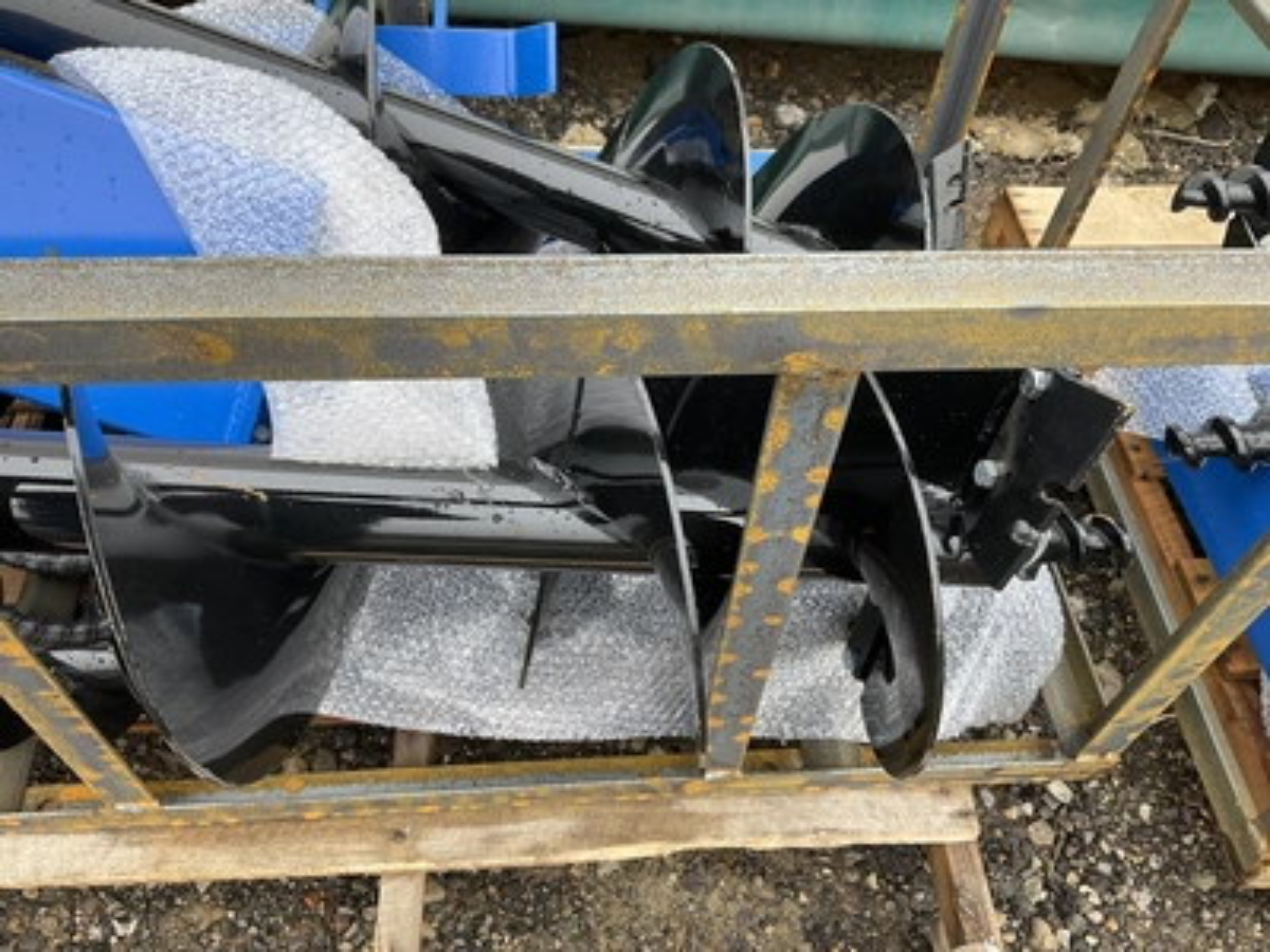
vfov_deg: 48.2
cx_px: 635
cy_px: 476
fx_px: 1064
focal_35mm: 29
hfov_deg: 61.7
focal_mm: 3
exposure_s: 1/122
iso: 16
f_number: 1.8
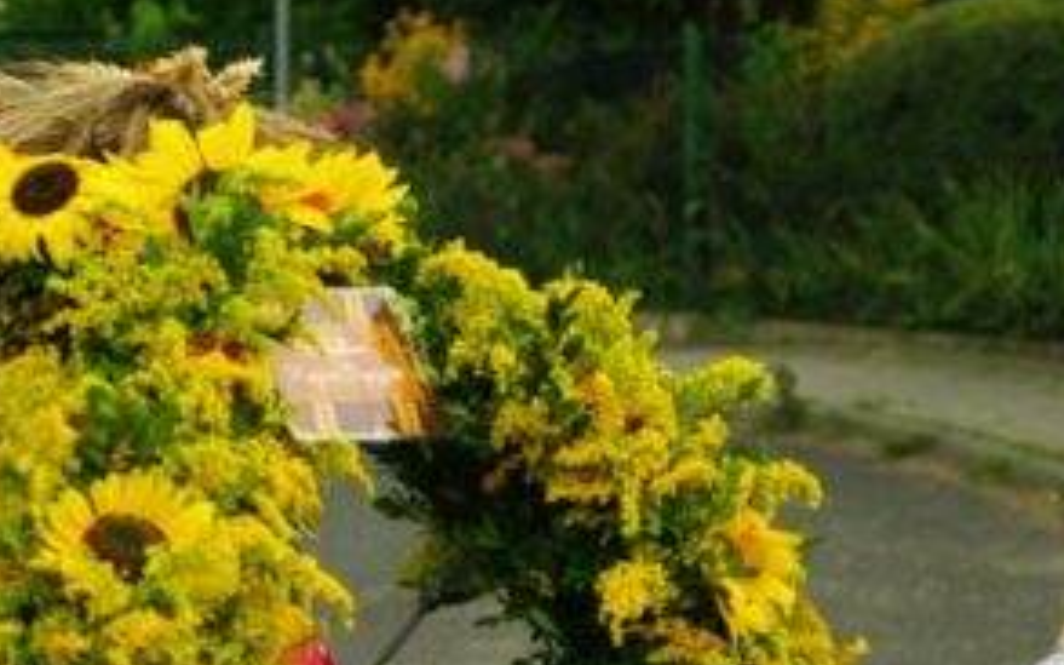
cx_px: 203
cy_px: 443
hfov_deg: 9.0
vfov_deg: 5.7
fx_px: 6726
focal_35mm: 232
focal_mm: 58
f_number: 5.6
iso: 280
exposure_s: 1/500
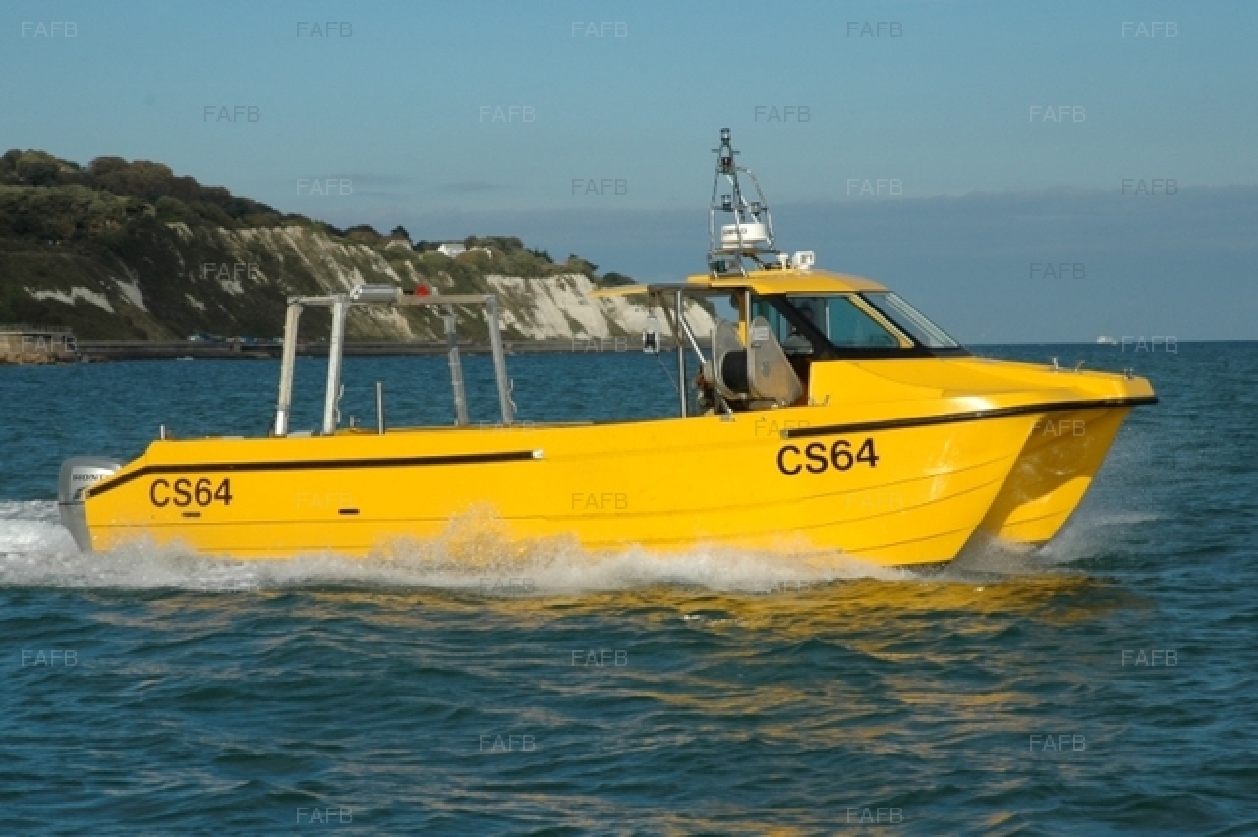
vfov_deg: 16.2
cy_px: 418
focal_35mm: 84
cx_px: 629
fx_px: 2934
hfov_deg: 24.2
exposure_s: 1/500
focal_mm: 56
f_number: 11
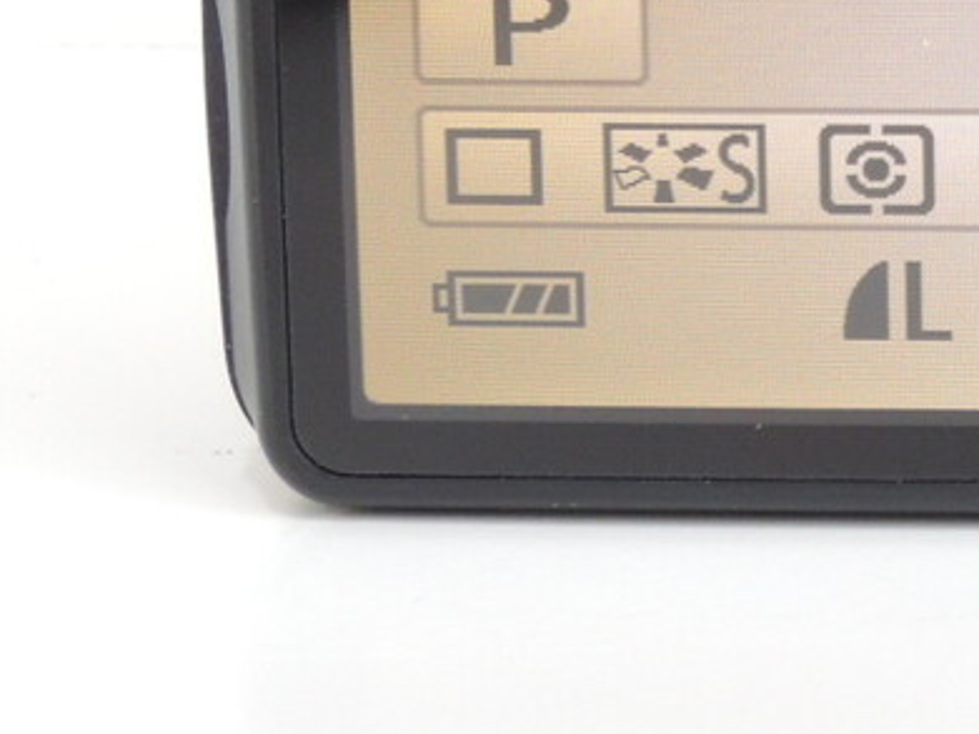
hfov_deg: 13.7
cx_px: 1337
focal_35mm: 138
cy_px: -253
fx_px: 3902
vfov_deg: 10.5
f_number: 3.5
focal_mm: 8.1
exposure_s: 1/25
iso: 400
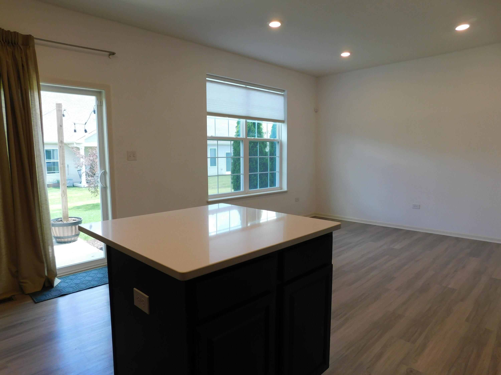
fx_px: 333
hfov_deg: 73.9
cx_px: 250
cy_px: 188
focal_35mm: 23
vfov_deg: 58.9
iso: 125
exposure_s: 1/80
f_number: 3
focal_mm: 4
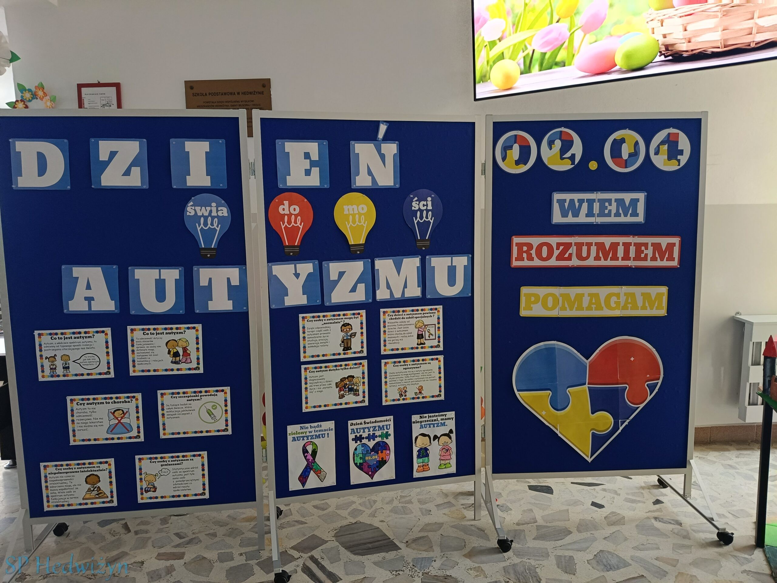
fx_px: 584
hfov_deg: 67.3
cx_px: 388
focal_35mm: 26
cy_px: 292
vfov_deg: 53.1
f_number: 1.88
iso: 800
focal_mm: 4.84
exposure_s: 1/40
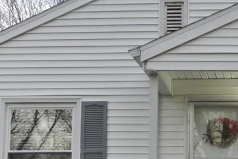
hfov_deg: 22.9
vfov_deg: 15.9
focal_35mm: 85
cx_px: 238
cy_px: 147
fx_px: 563
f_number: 3.5
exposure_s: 1/80
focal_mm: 10
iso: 800
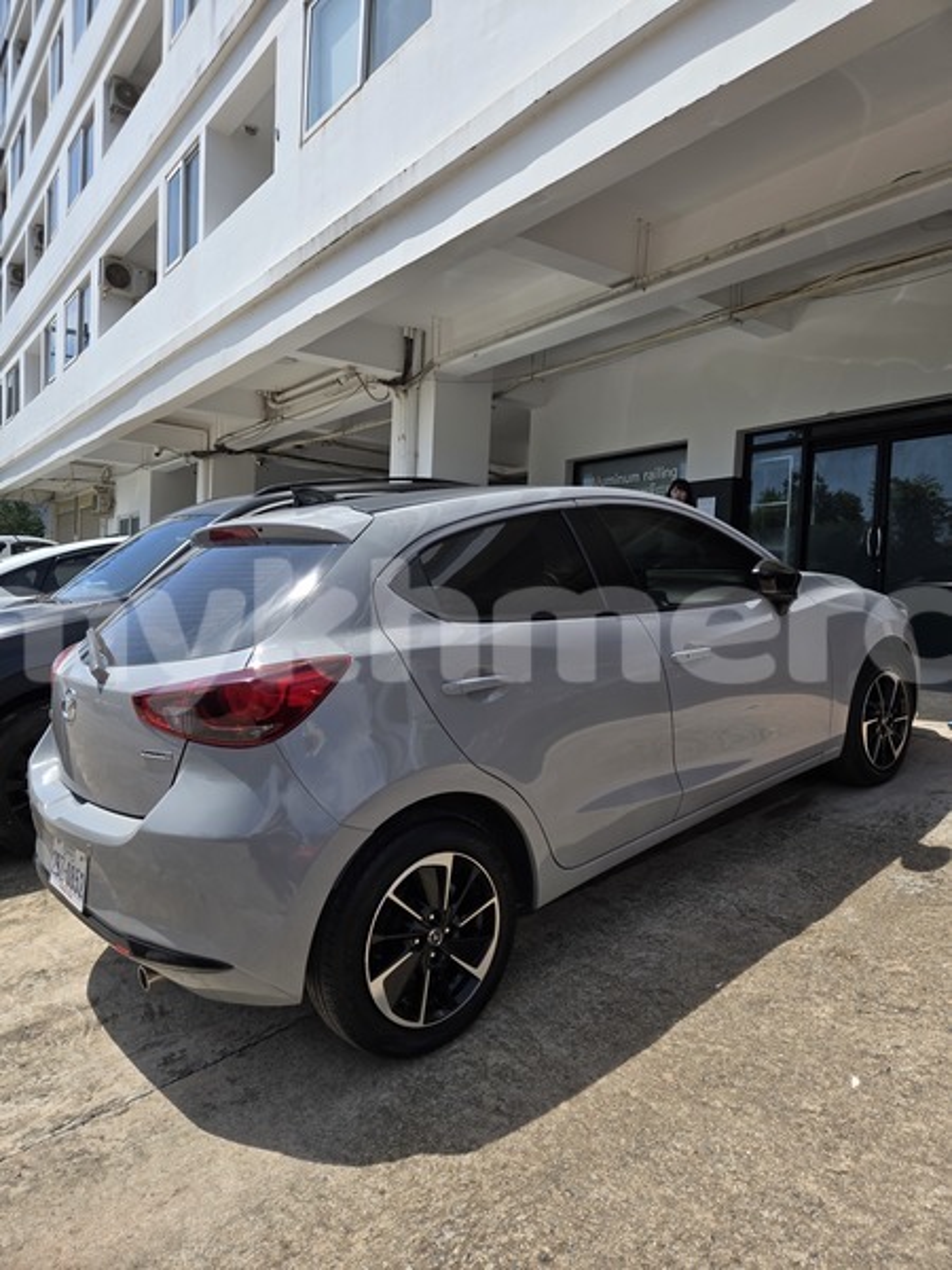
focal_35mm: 23
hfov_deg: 58.9
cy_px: 635
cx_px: 476
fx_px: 843
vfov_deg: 73.9
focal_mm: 5.4
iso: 50
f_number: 1.8
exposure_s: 1/2921
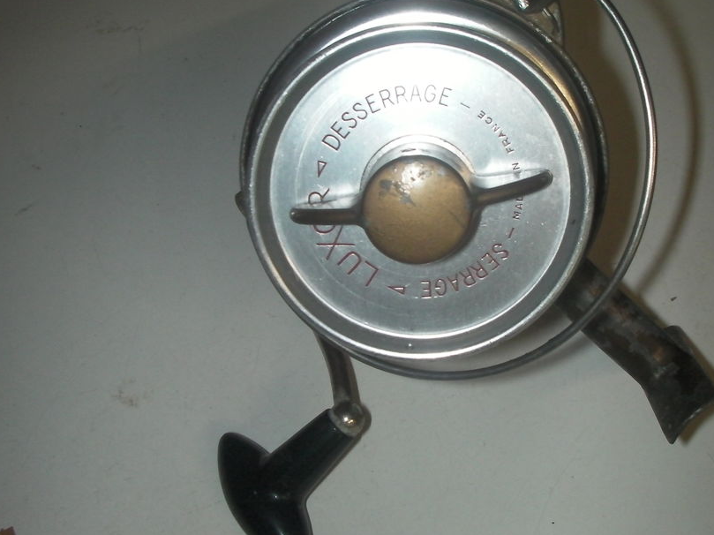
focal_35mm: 47
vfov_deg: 30.8
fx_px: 969
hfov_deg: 40.4
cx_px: 388
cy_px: 241
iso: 200
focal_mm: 6.3
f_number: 5.6
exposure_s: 1/30
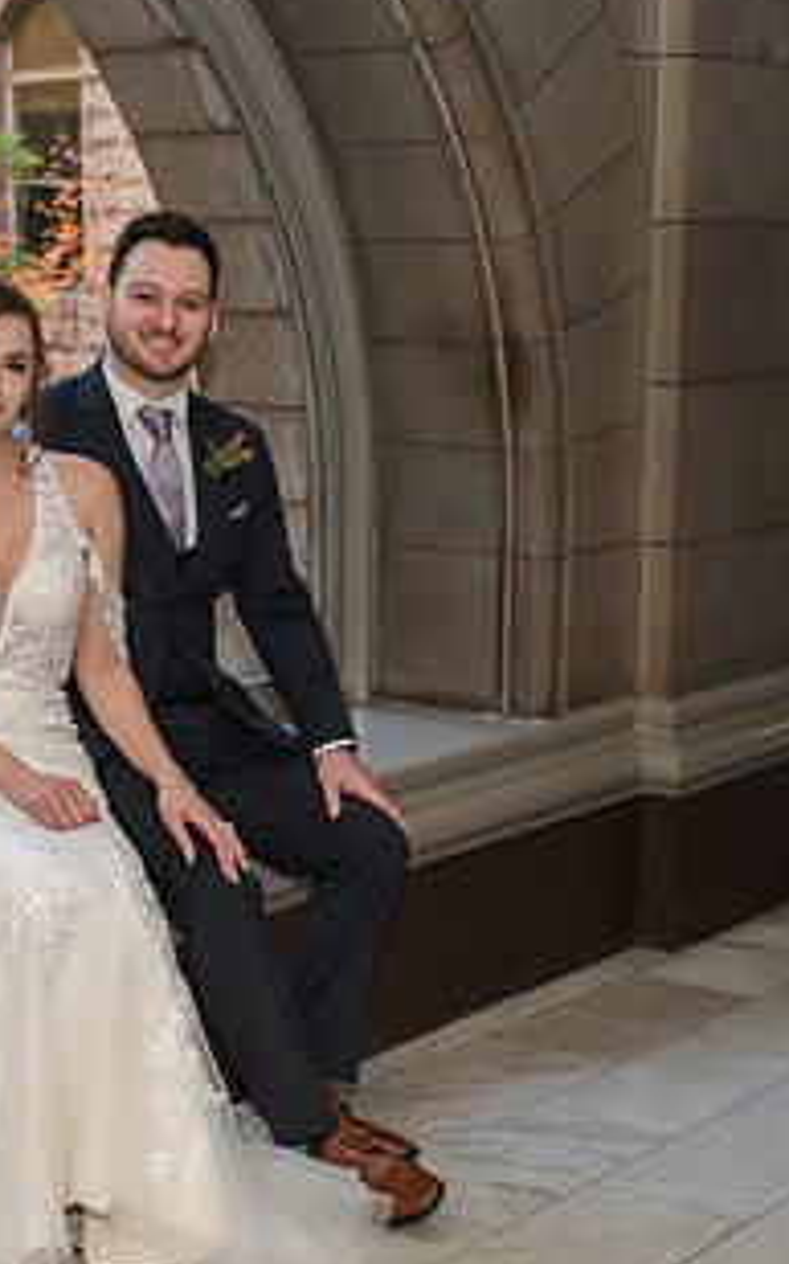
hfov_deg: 17.1
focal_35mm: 75
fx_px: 2582
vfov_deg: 27.5
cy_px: 689
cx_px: 67
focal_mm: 35
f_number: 3.5
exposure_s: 1/200
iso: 1000
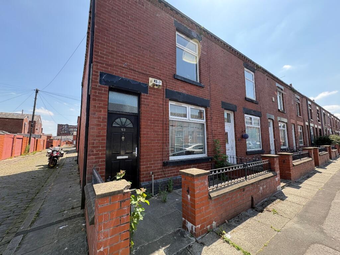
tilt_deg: +7.1
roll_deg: +0.8
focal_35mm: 14
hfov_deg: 102.1
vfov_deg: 85.7
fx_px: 138
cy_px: 128
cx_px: 170
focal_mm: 2.22
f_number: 2.2
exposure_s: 1/341
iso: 40
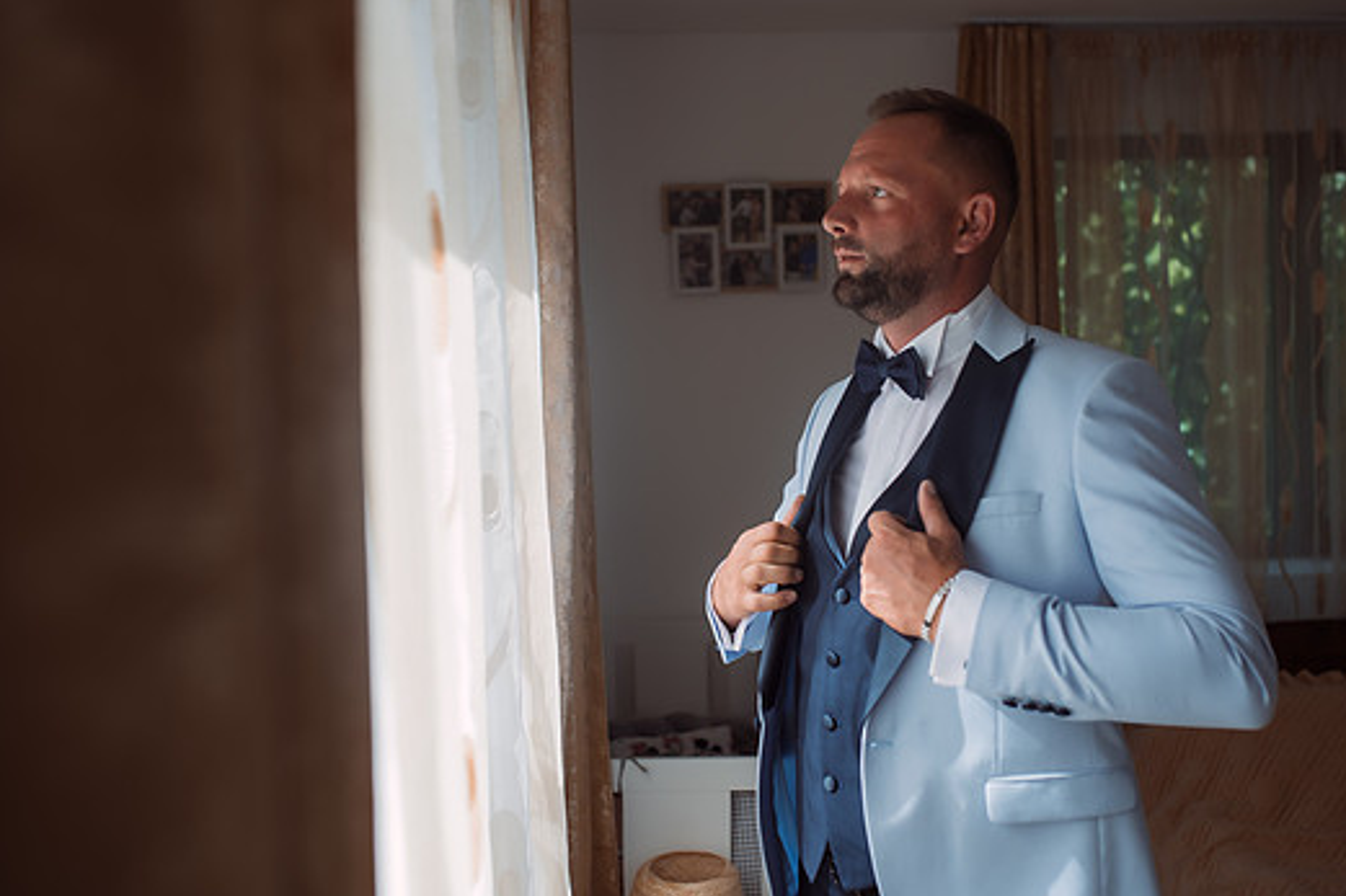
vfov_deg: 34.2
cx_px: 726
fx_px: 1458
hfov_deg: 49.5
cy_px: 433
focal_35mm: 39
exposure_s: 1/250
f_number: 2.8
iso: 100
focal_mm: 35
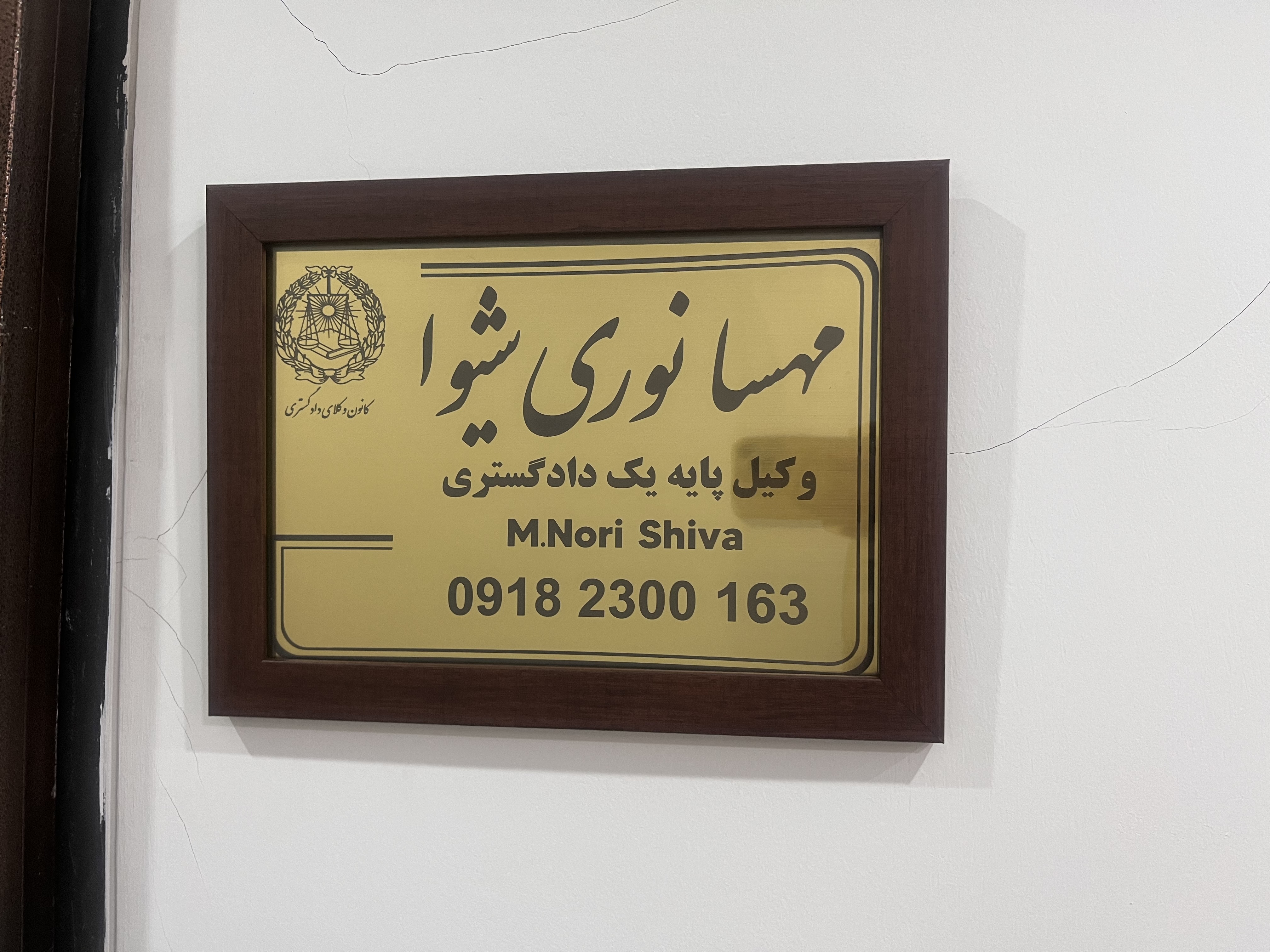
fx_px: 954
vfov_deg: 53.1
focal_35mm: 26
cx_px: 635
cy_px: 476
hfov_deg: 67.3
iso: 80
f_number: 1.6
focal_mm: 5.1
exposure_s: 1/50
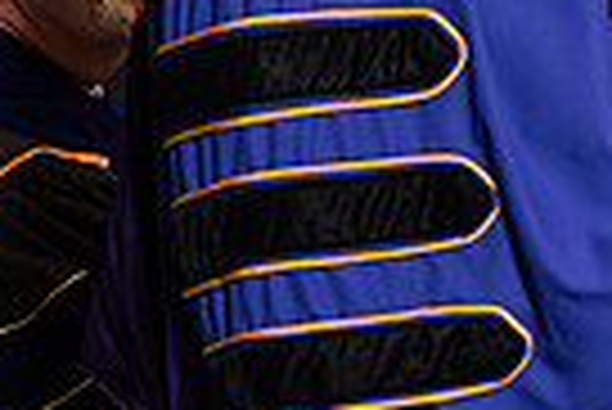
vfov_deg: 4.3
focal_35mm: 319
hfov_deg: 6.4
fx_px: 5429
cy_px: -318
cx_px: 918
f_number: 5.6
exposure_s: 1/125
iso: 1600
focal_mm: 75
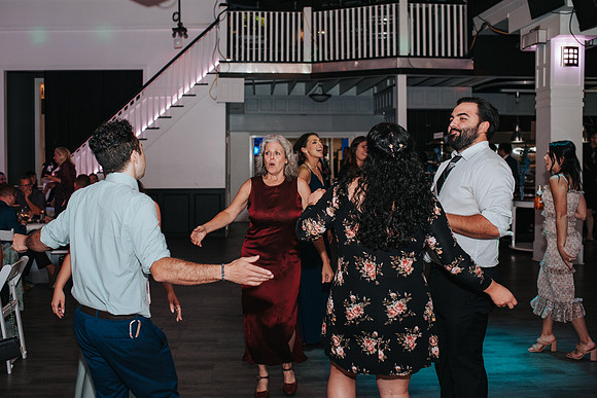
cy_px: 176
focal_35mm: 39
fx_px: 647
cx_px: 264
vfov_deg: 34.2
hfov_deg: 49.4
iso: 1000
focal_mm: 35
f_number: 2.8
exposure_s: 1/200
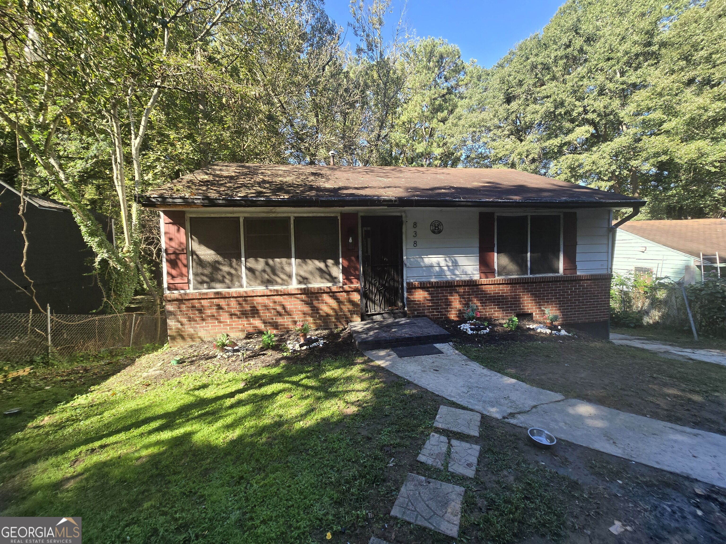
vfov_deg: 89.9
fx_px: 273
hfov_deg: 106.2
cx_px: 363
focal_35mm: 13
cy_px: 272
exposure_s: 1/348
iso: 50
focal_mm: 2.2
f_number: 2.2
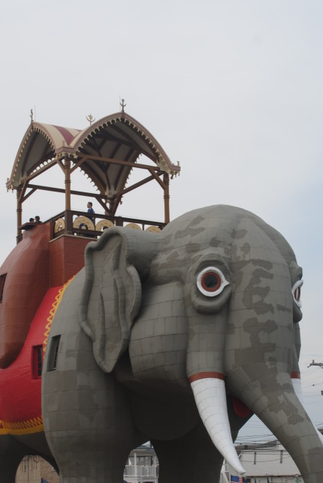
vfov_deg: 28.6
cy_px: 319
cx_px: 150
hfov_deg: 19.5
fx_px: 940
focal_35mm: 70
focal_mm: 30
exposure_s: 1/200
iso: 100
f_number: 7.1
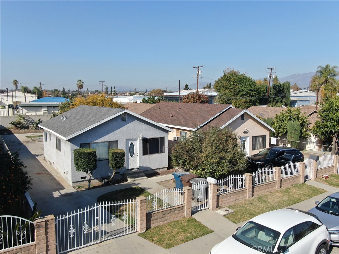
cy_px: 127
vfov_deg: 48.2
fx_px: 284
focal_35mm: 29
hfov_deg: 61.7
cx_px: 170
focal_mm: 5.11
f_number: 3
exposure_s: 1/1250
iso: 100
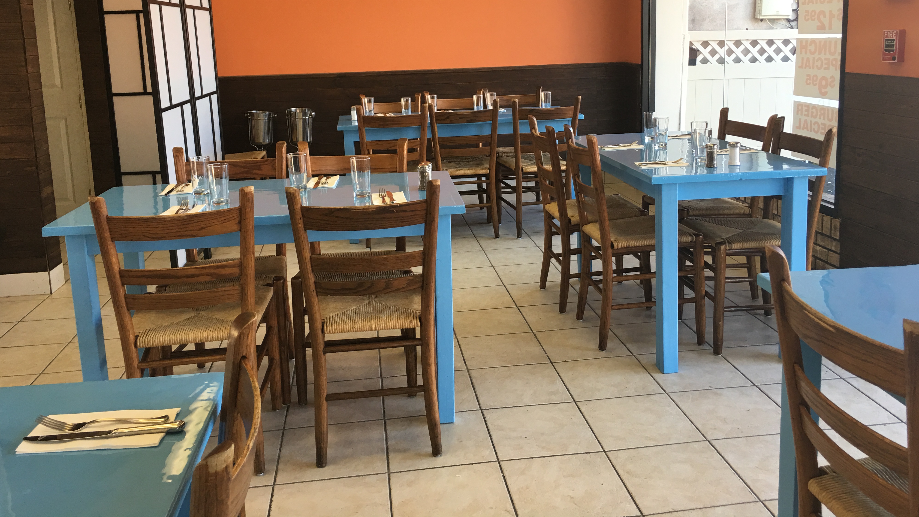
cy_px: 169
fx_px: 780
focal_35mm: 32
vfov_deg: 36.3
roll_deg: +1.8
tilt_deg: -9.1
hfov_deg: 61.0
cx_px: 460
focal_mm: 4.15
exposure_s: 1/40
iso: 25
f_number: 2.2
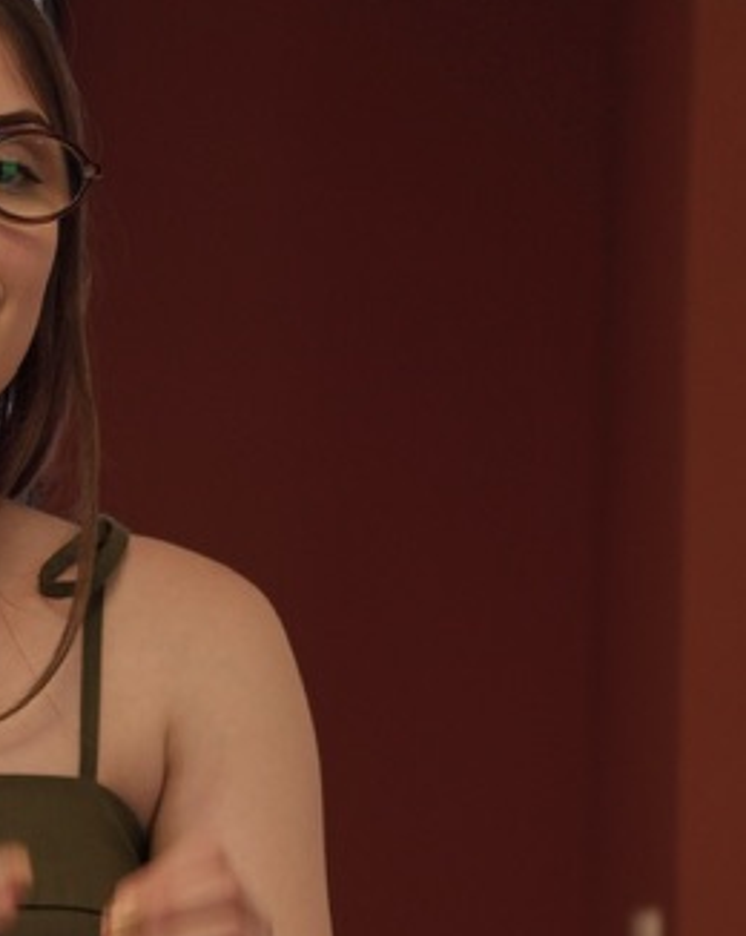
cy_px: 804
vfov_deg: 7.3
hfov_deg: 5.9
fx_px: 7272
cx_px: -37
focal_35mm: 263
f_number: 1.4
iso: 100
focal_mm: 56
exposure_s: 1/160
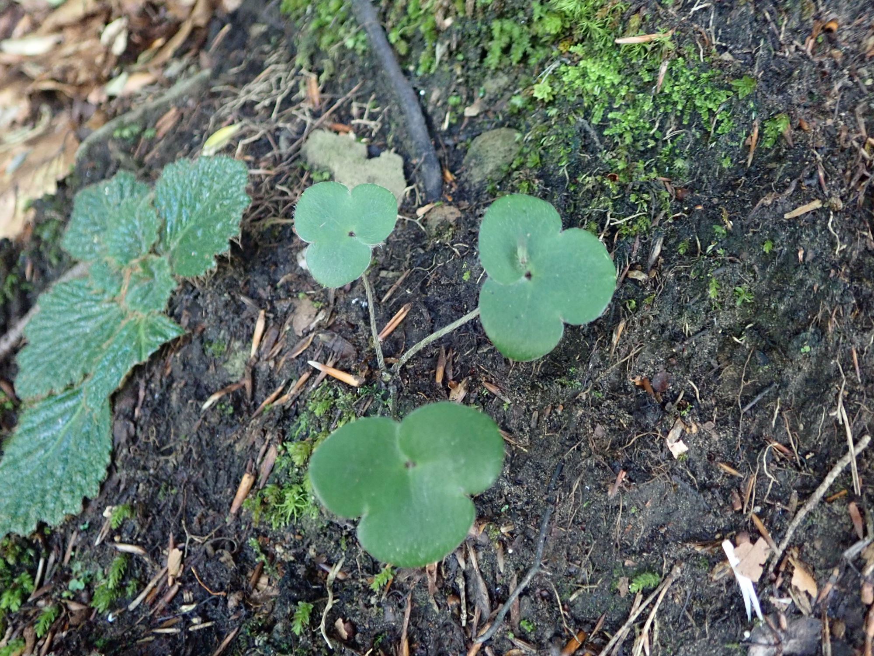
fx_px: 757
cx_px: 437
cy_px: 328
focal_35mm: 30
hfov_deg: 60.0
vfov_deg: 46.8
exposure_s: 1/25
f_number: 2.3
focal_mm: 5.5
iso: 800
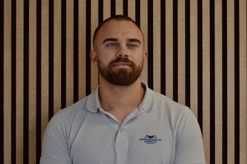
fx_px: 720
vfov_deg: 13.0
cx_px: 124
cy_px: 82
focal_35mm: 105
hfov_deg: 19.5
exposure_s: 1/125
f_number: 4
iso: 900
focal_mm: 70
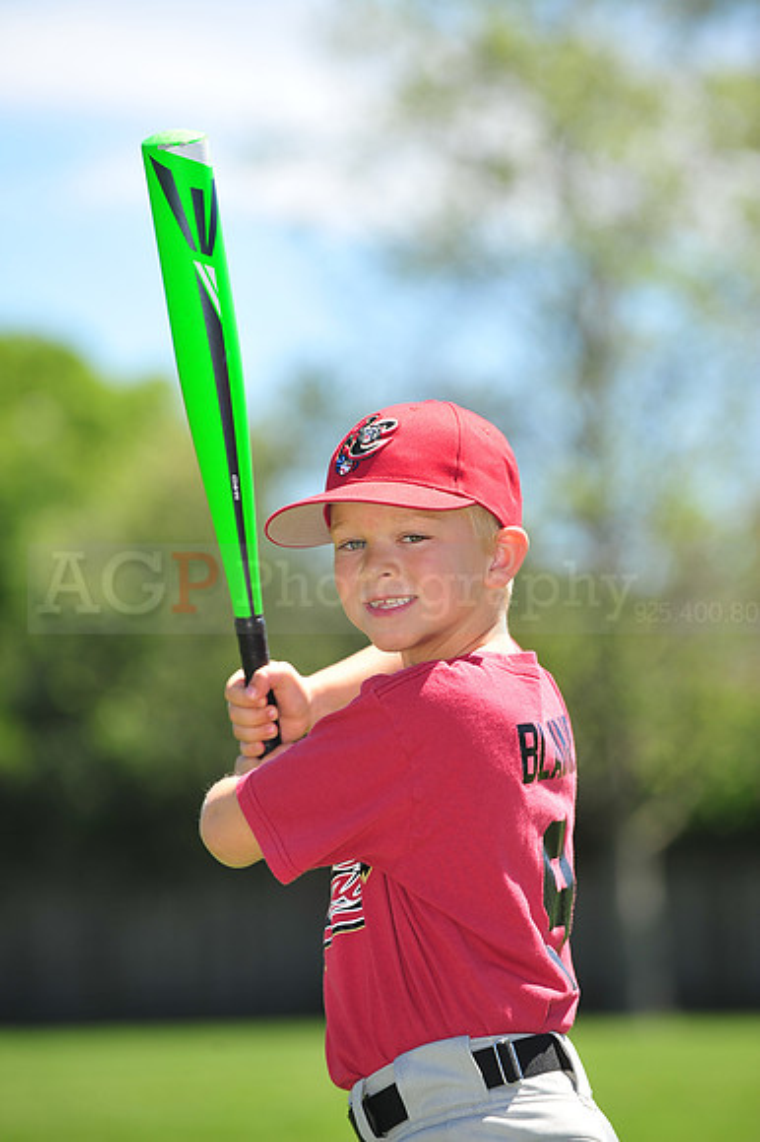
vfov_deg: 10.3
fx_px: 6340
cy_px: 571
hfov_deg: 6.9
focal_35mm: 200
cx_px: 380
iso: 200
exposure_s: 1/640
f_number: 4.5
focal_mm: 200
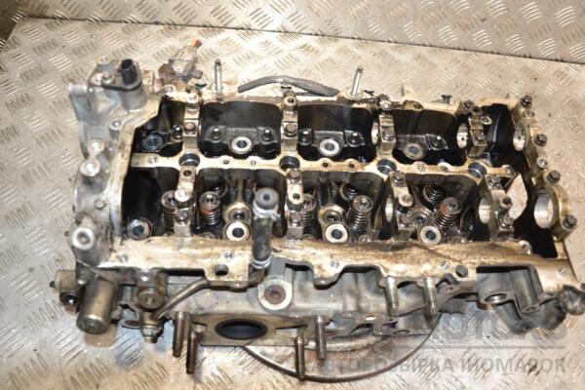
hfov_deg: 31.9
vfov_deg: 21.6
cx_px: 292
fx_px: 1024
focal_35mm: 63
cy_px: 195
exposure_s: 1/160
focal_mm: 42
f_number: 4.8
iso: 800
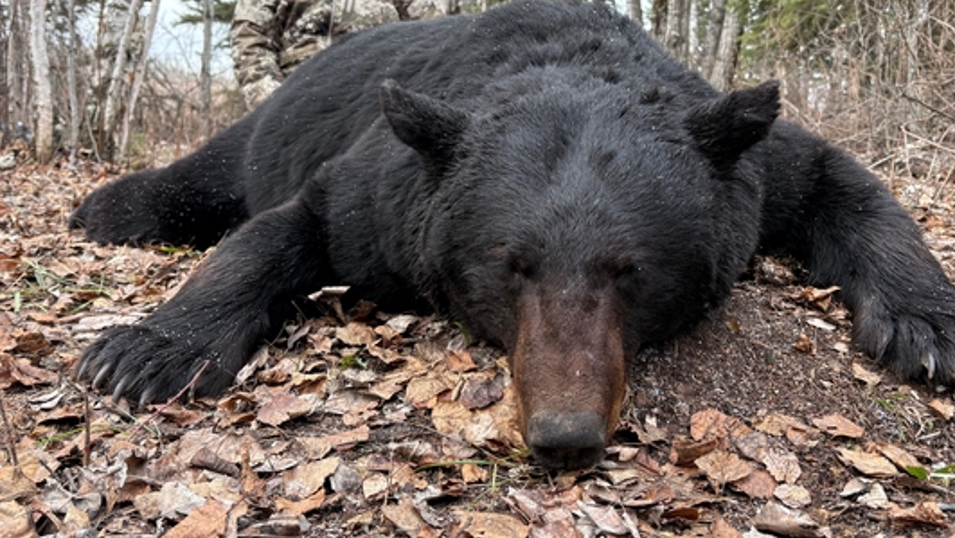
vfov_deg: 36.3
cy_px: 175
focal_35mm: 32
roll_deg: -3.2
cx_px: 529
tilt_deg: -6.0
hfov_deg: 60.9
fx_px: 811
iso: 64
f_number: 1.6
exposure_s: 1/256
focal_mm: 5.96
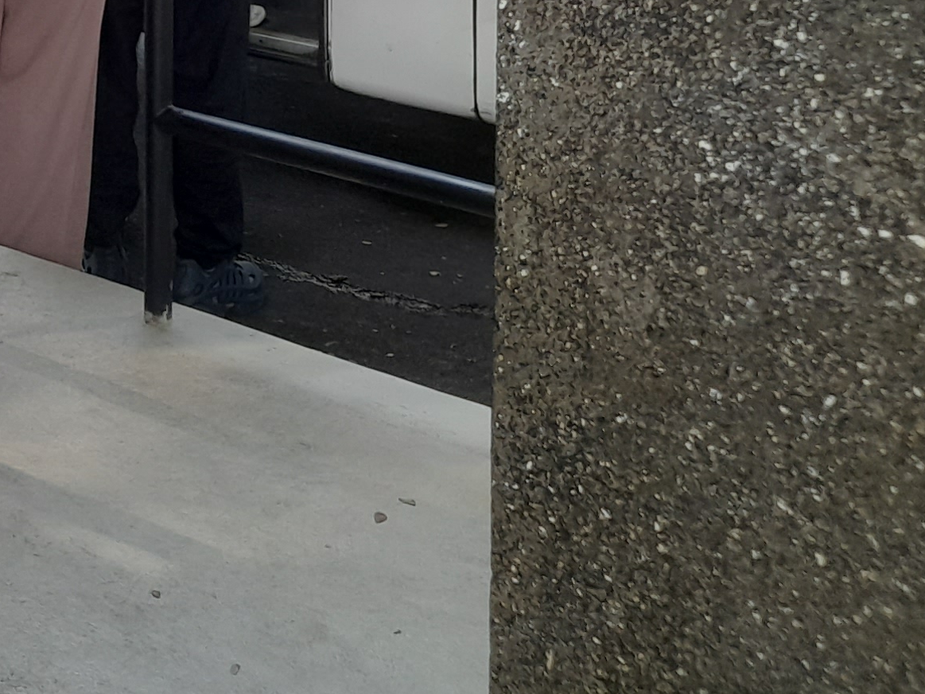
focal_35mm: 86
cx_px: -412
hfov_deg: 20.0
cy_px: -400
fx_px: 2298
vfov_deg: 15.6
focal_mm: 4.6
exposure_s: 1/60
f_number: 2
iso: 32
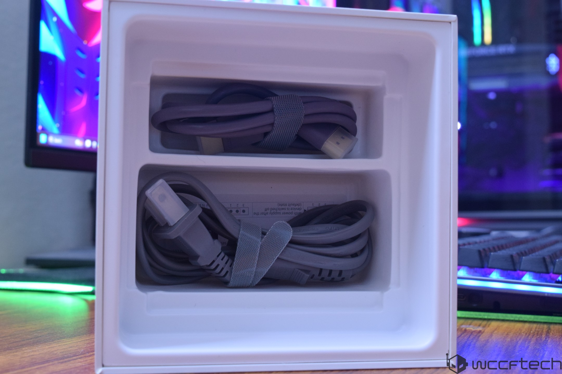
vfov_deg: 23.8
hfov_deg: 35.1
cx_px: 281
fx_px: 890
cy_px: 187
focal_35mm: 57
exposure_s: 1/8
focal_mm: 38
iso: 1600
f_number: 9
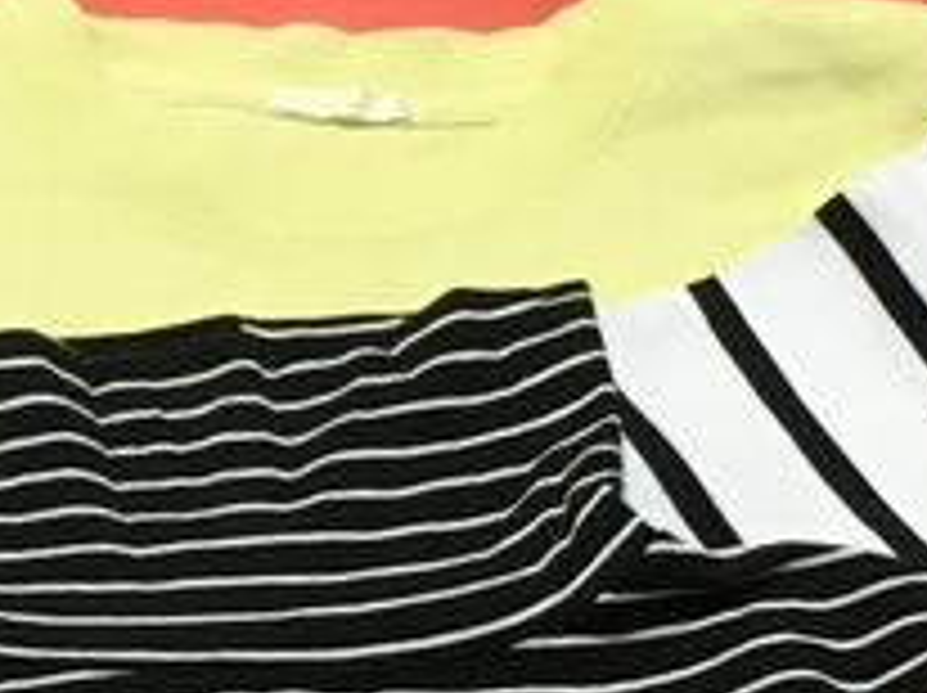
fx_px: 4520
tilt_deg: -47.1
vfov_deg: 8.8
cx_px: 94
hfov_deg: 11.6
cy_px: 324
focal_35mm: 169
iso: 64
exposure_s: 1/30
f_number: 2.2
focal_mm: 4.15
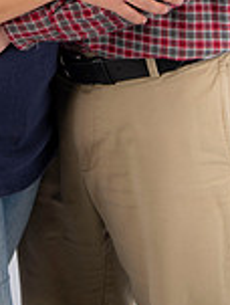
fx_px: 1385
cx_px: 55
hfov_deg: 9.5
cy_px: -115
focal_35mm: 157
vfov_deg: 12.1
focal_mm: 55
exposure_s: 1/200
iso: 100
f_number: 5.6
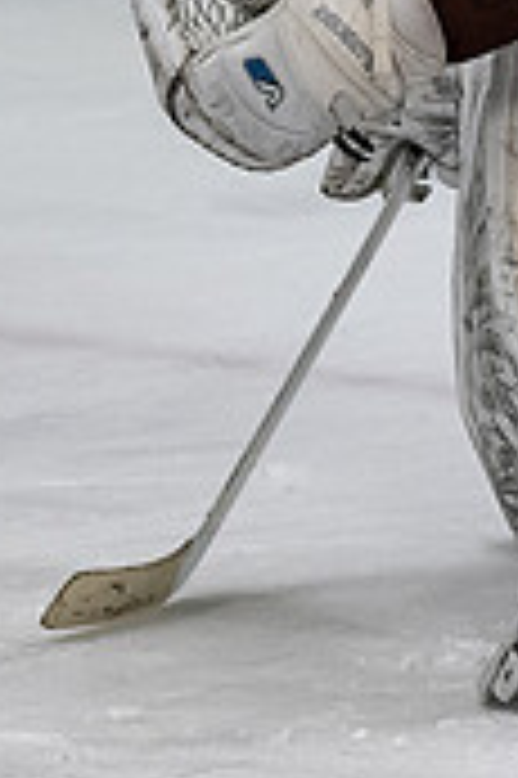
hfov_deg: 1.9
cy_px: -203
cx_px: 404
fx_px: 15246
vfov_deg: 2.9
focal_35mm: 705
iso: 1600
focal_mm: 102
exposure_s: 1/800
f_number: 3.5
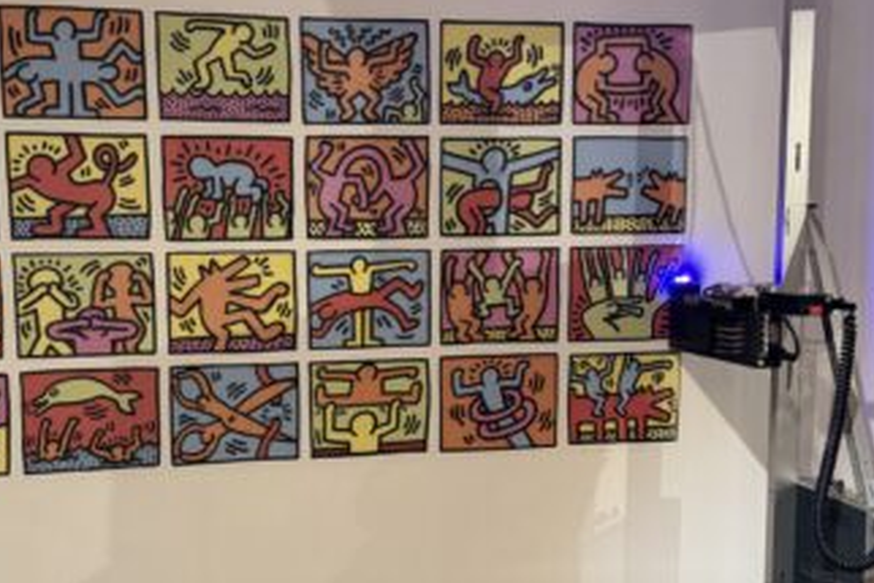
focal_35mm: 31
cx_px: 377
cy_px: 347
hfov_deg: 60.0
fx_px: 753
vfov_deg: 42.2
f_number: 1.78
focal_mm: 6.76
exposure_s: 1/50
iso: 320
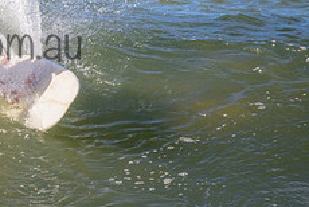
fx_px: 17326
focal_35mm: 2016
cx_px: -60
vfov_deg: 0.7
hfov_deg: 1.0
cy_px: 29
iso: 1000
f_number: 11
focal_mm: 800
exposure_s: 1/2000
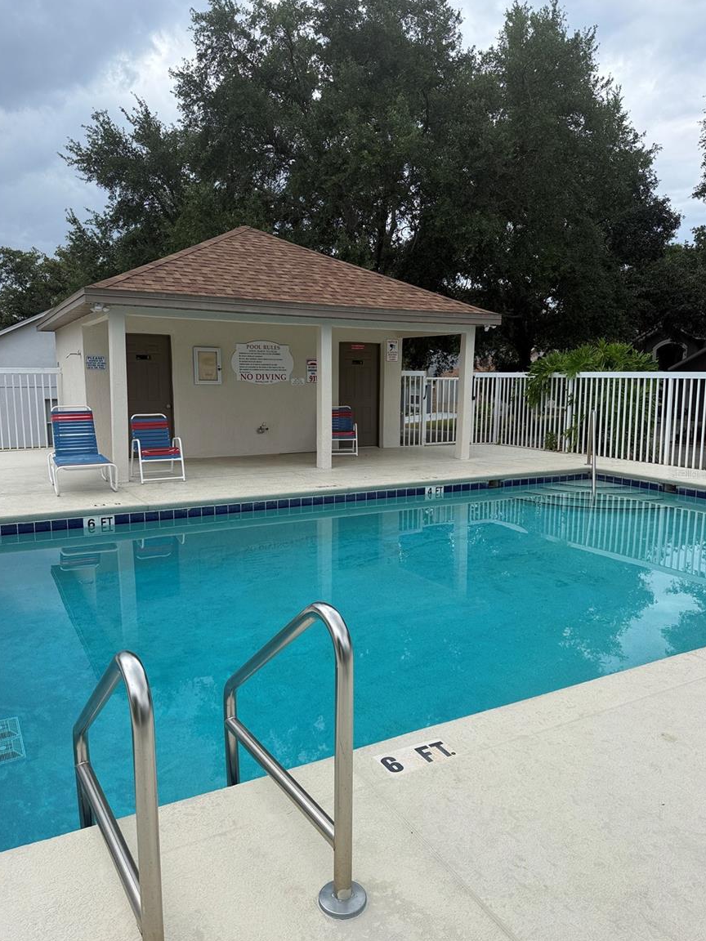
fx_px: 680
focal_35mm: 25
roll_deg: +0.0
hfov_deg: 54.9
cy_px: 473
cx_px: 360
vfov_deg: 69.4
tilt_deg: -9.6
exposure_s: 1/4405
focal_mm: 6.76
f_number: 1.78
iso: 80
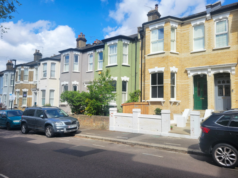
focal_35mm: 26
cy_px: 89
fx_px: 179
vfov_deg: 53.1
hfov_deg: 67.3
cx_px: 119
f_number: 1.8
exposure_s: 1/2157
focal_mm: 5.4
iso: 40
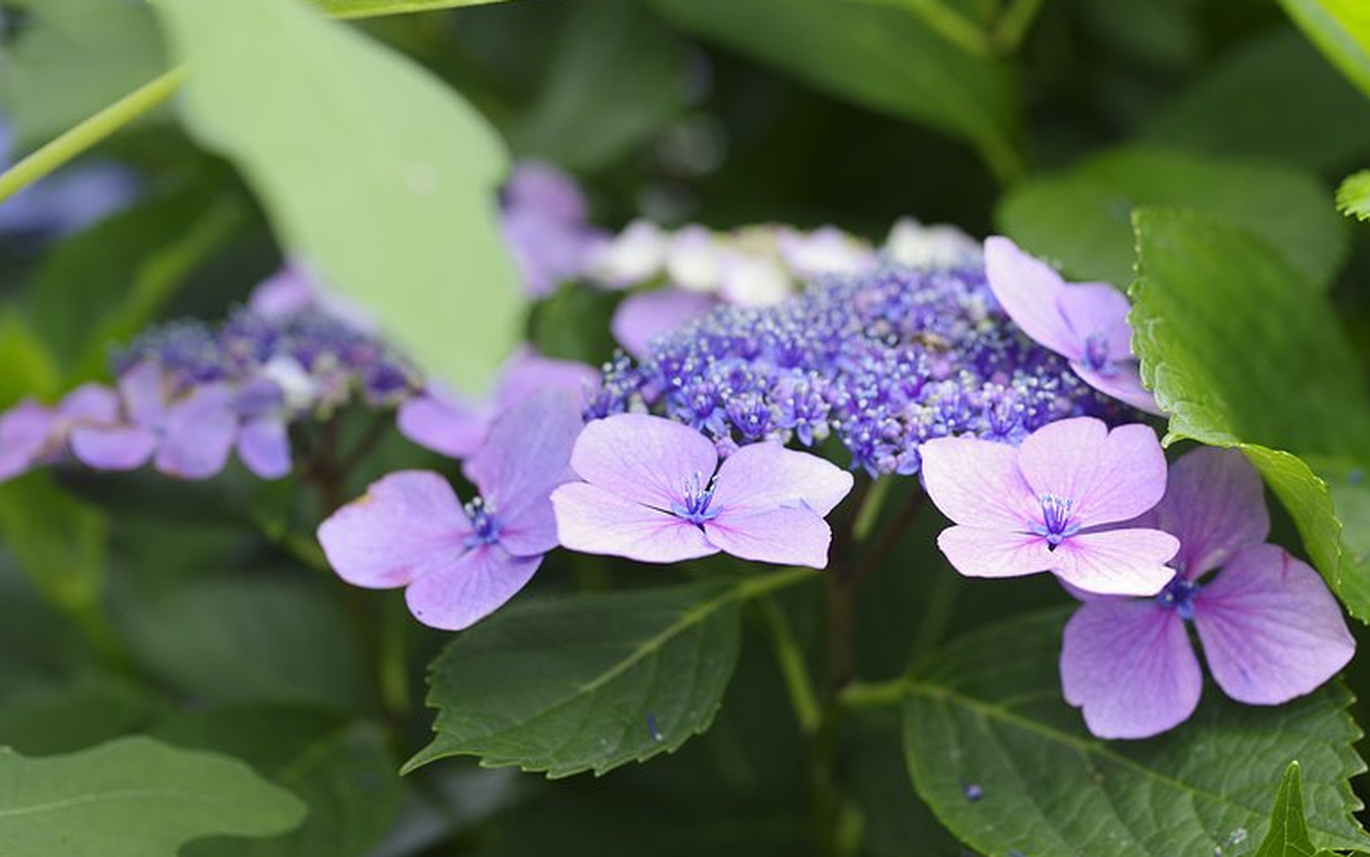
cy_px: 438
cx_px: 868
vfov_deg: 18.9
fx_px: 2577
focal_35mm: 69
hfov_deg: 29.6
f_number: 3.2
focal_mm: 50
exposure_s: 1/125
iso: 400
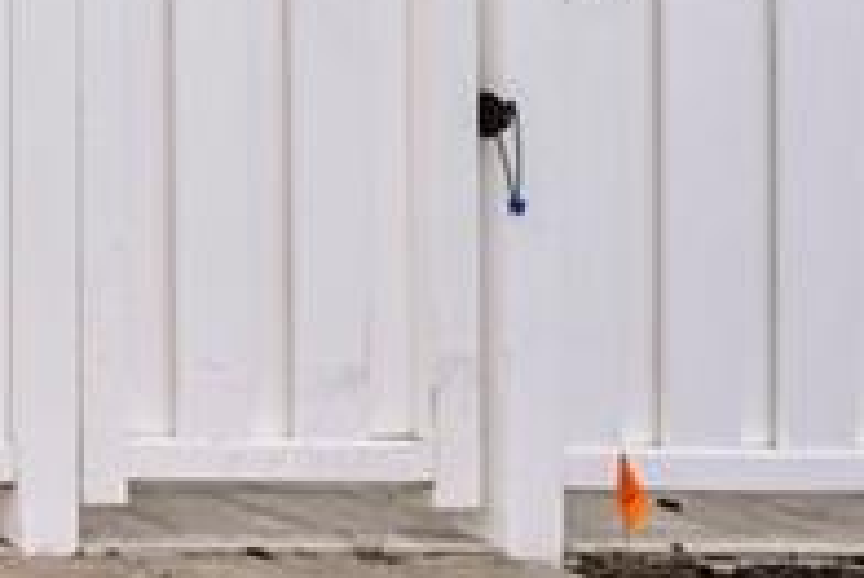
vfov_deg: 16.5
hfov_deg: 13.8
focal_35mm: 73
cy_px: -364
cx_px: -1375
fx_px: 1753
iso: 50
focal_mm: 14
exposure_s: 1/200
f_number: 8
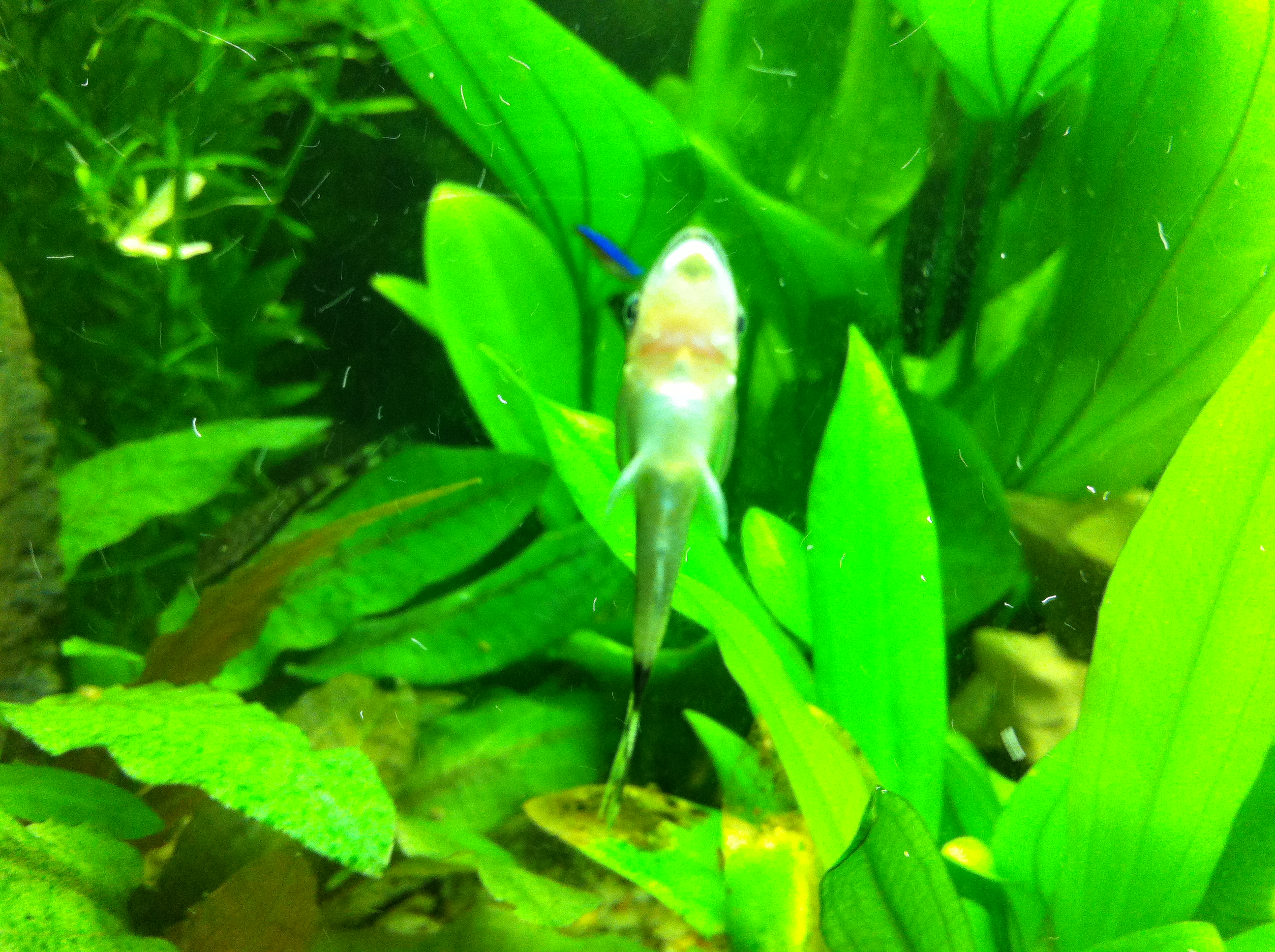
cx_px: 638
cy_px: 476
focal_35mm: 35
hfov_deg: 52.7
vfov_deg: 40.6
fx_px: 1287
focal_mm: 3.85
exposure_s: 1/15
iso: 250
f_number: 2.8
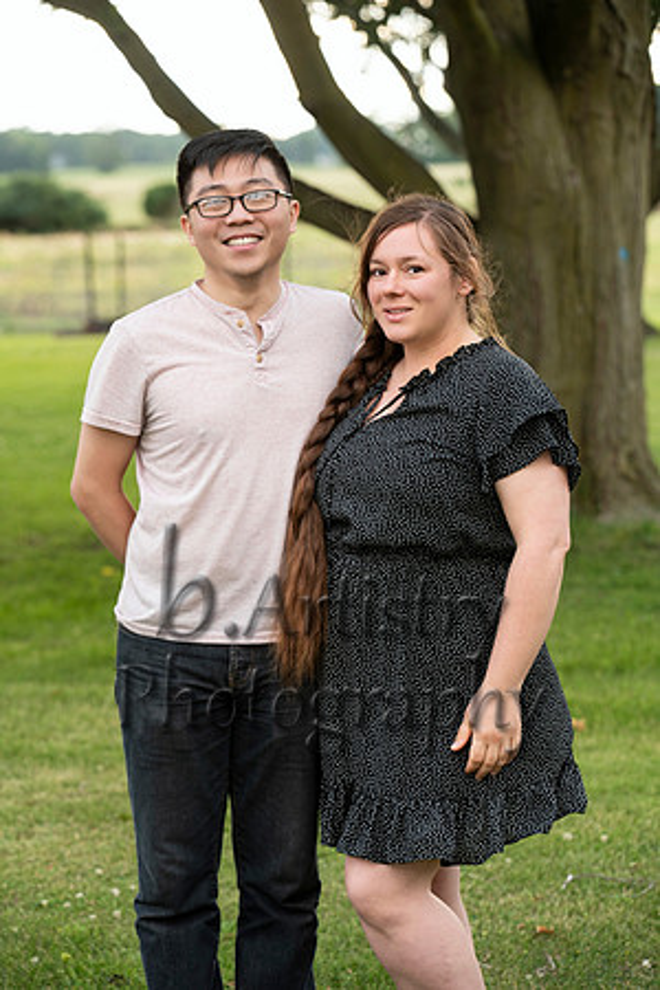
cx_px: 330
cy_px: 495
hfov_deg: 10.5
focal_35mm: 130
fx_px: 3575
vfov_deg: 15.8
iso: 320
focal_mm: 130
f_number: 5.6
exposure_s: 1/125
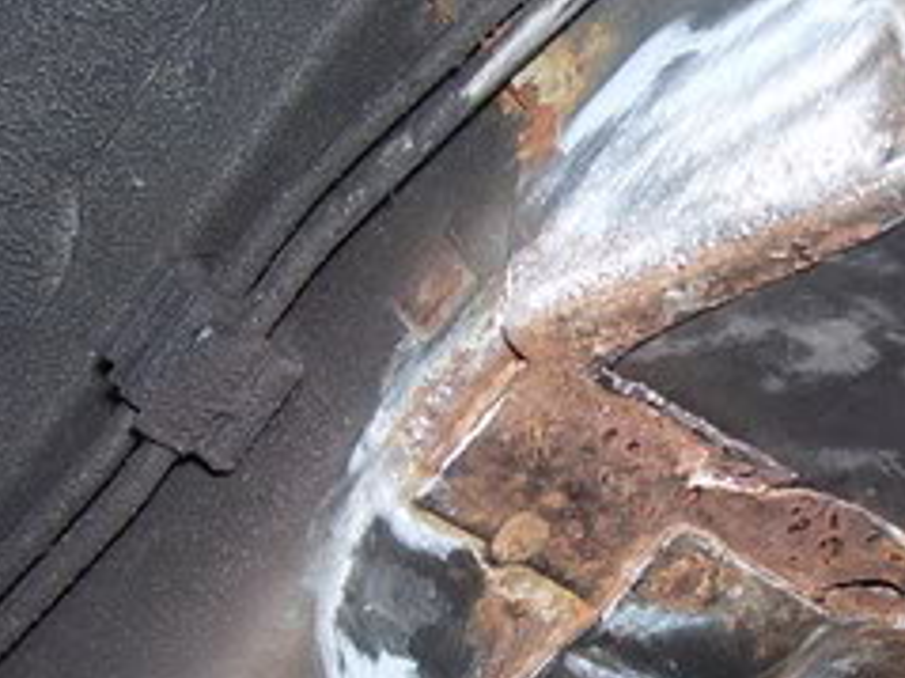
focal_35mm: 91
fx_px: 2378
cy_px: 356
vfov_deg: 16.2
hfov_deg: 20.9
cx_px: 878
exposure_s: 1/60
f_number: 2.7
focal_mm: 5.6
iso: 80
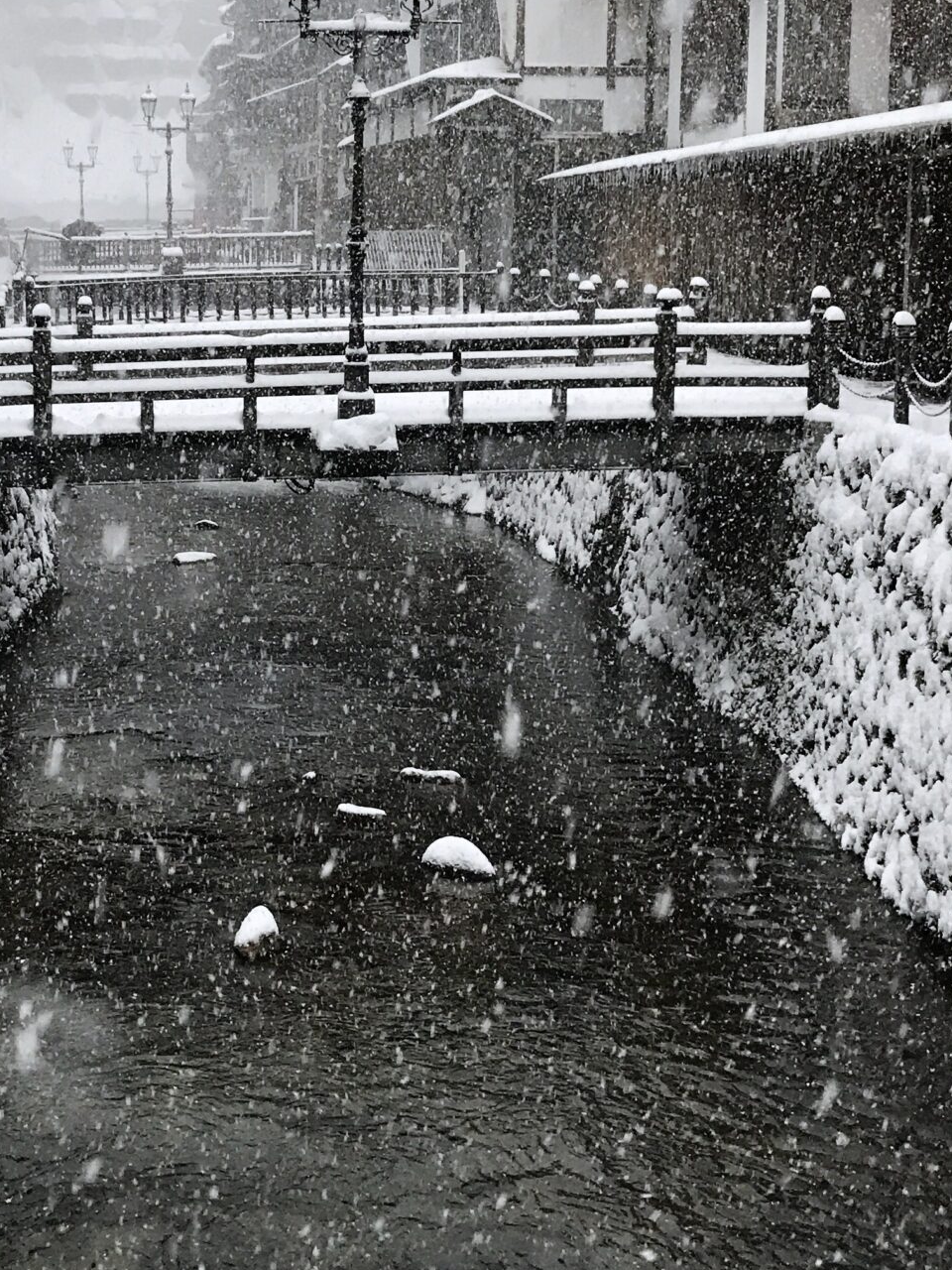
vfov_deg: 34.1
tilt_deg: -4.6
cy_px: 439
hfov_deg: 25.7
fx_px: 2053
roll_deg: +0.0
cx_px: 218
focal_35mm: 56
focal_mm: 3.99
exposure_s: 1/40
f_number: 1.8
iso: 25
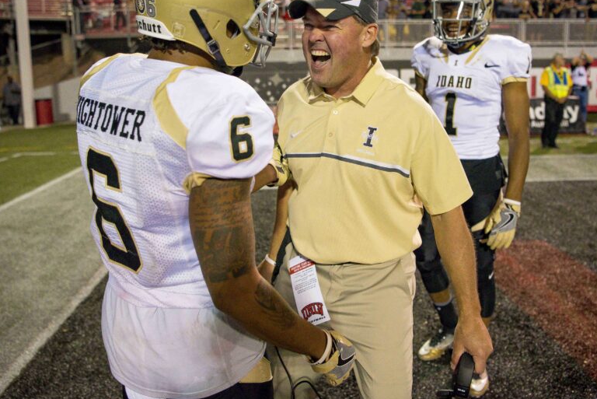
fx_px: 531
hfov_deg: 58.7
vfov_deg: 40.8
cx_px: 310
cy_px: 145
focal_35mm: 32
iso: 3200
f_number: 2.8
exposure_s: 1/1600
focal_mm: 24
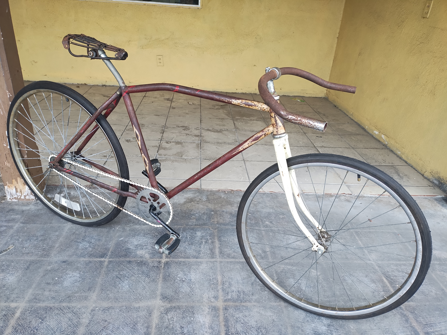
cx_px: 224
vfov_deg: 54.9
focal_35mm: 25
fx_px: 323
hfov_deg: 69.4
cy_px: 168
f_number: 1.7
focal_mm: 4.71
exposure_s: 1/120
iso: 100
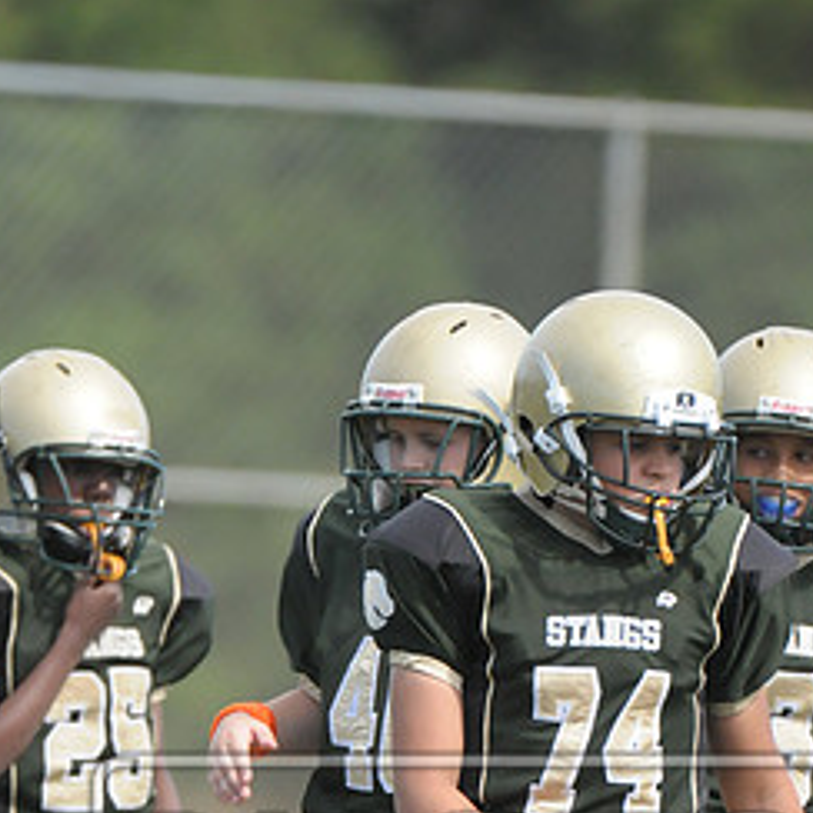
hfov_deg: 1.7
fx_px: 28193
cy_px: 910
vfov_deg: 1.7
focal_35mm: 1061
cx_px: 595
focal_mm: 350
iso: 1600
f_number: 4
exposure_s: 1/5000
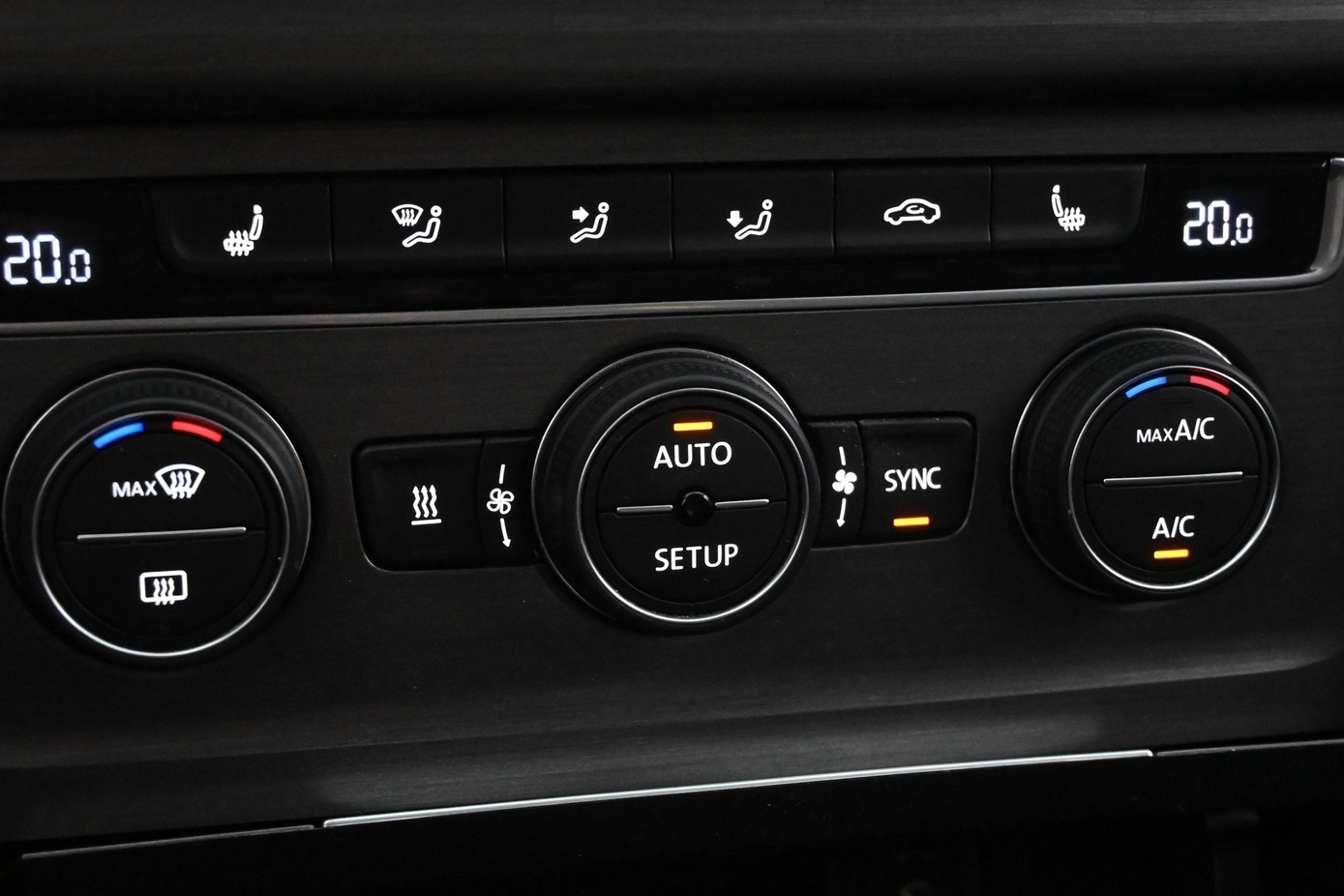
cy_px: 496
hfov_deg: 35.1
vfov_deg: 23.8
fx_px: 2123
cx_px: 653
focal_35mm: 57
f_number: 5
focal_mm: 32.5
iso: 9000
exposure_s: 1/50
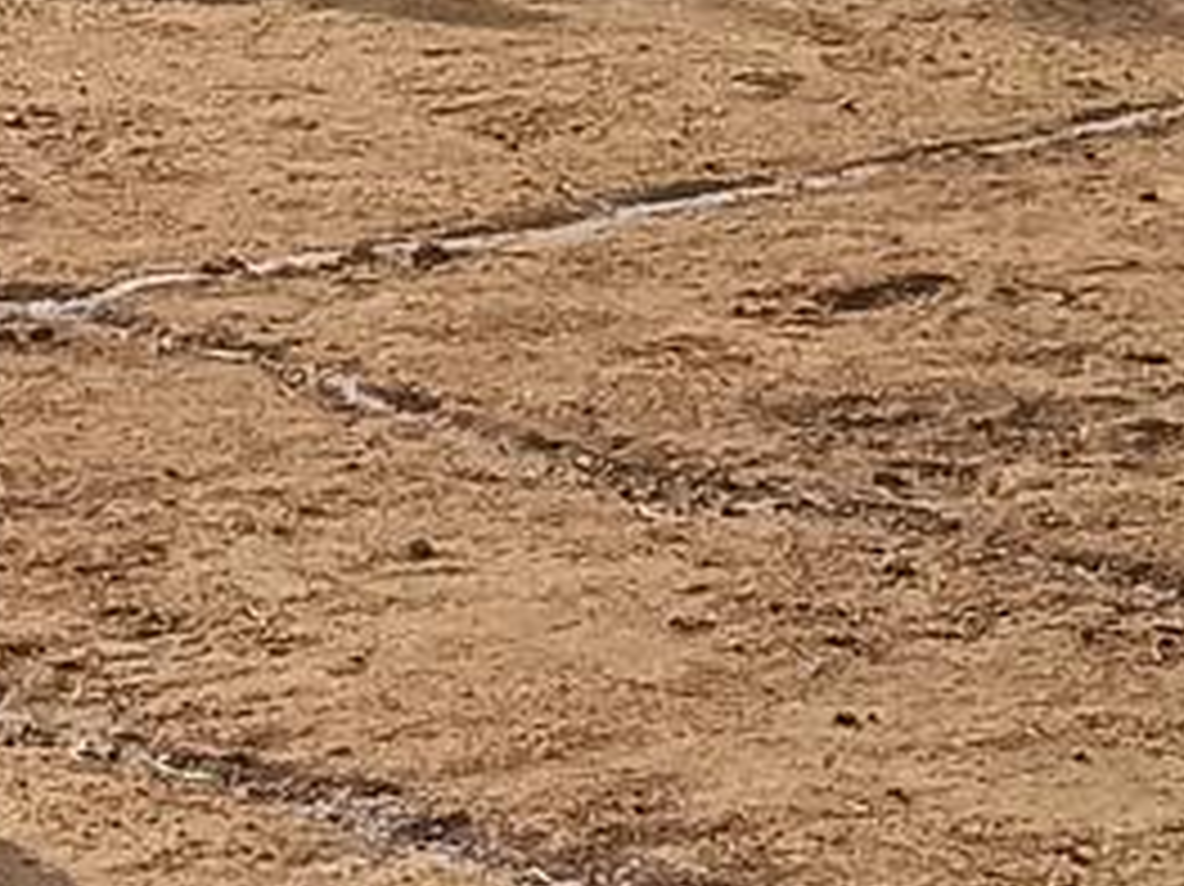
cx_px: -140
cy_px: -765
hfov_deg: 10.2
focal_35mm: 191
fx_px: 6530
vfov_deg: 7.5
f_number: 1.8
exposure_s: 1/400
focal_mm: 3.98
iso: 50
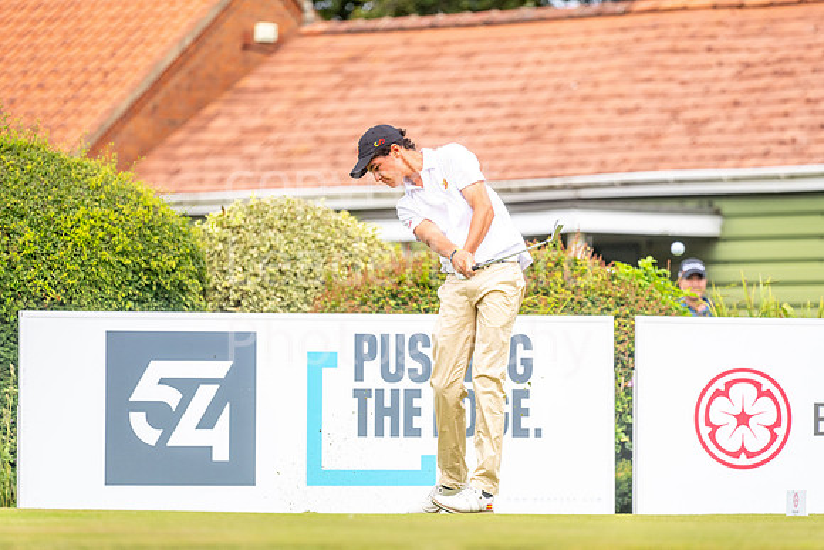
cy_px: 275
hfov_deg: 6.9
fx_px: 6868
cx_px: 412
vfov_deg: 4.6
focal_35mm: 300
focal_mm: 300
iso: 500
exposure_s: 1/3200
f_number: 4
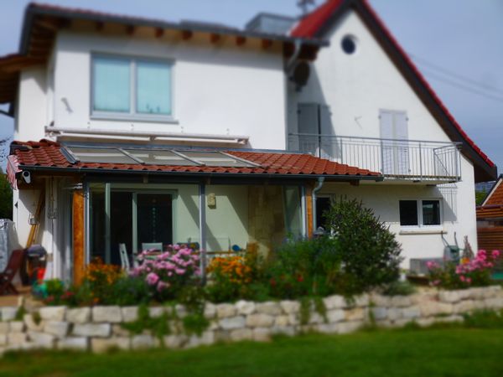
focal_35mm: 41
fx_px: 596
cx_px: 252
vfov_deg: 35.1
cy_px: 188
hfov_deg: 45.8
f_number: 10
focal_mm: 7.4
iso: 100
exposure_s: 1/200
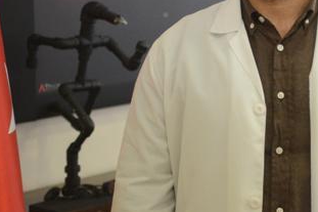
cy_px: 9
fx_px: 1077
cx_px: 302
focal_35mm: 122
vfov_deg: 11.1
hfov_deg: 16.5
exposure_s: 1/250
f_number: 2.8
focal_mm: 62
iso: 4500
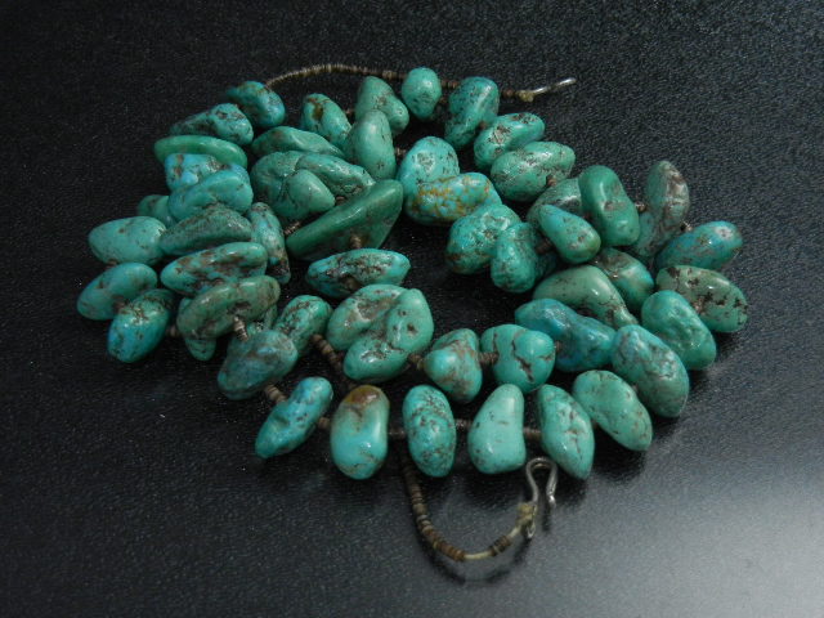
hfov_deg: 28.6
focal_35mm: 68
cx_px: 412
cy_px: 309
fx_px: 1619
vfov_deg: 21.6
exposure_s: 1/30
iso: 800
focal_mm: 12.2
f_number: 8.2
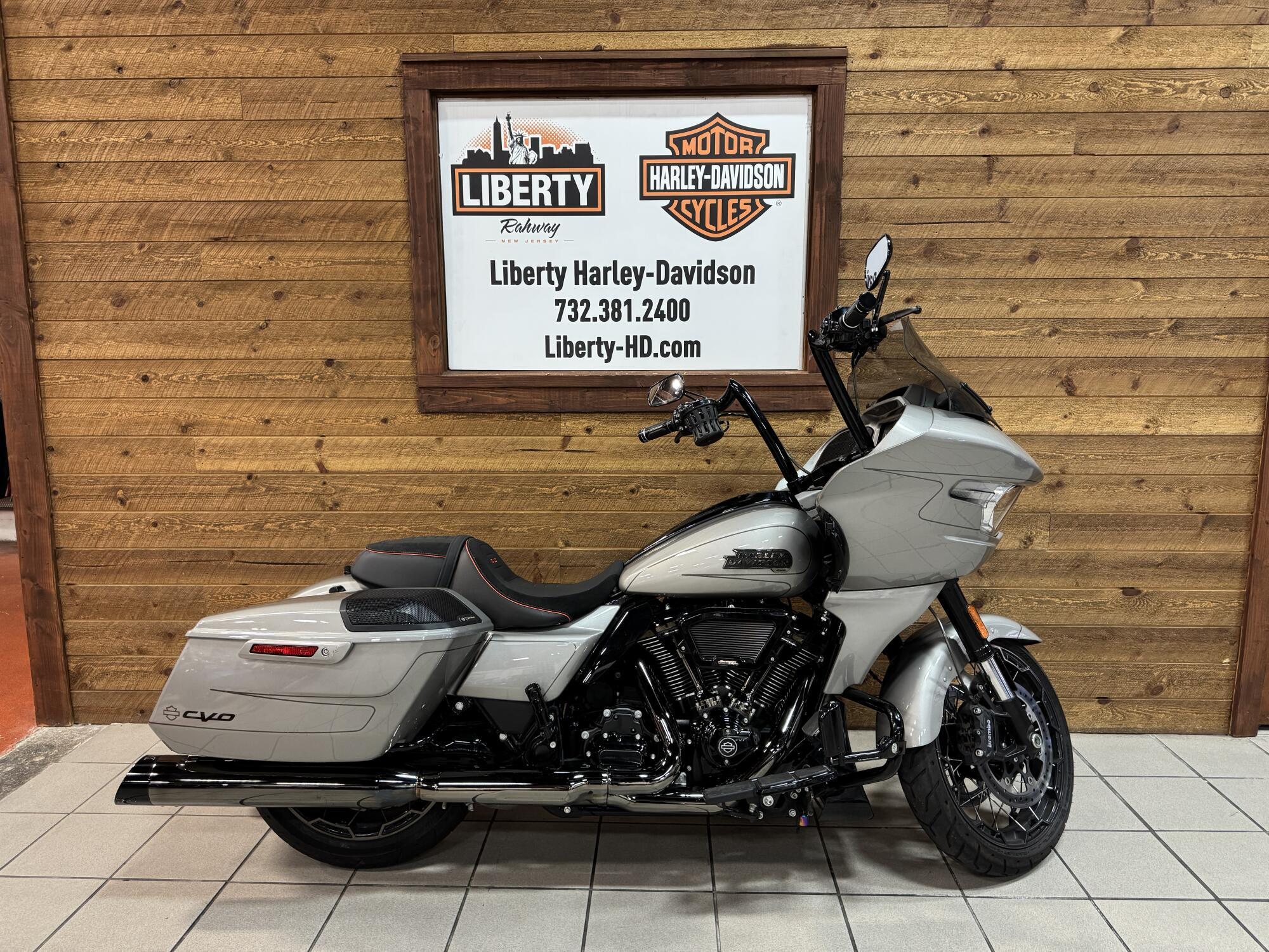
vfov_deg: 56.8
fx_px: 880
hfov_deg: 71.6
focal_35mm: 24
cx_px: 634
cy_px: 476
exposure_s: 1/60
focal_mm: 6.76
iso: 320
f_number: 1.78
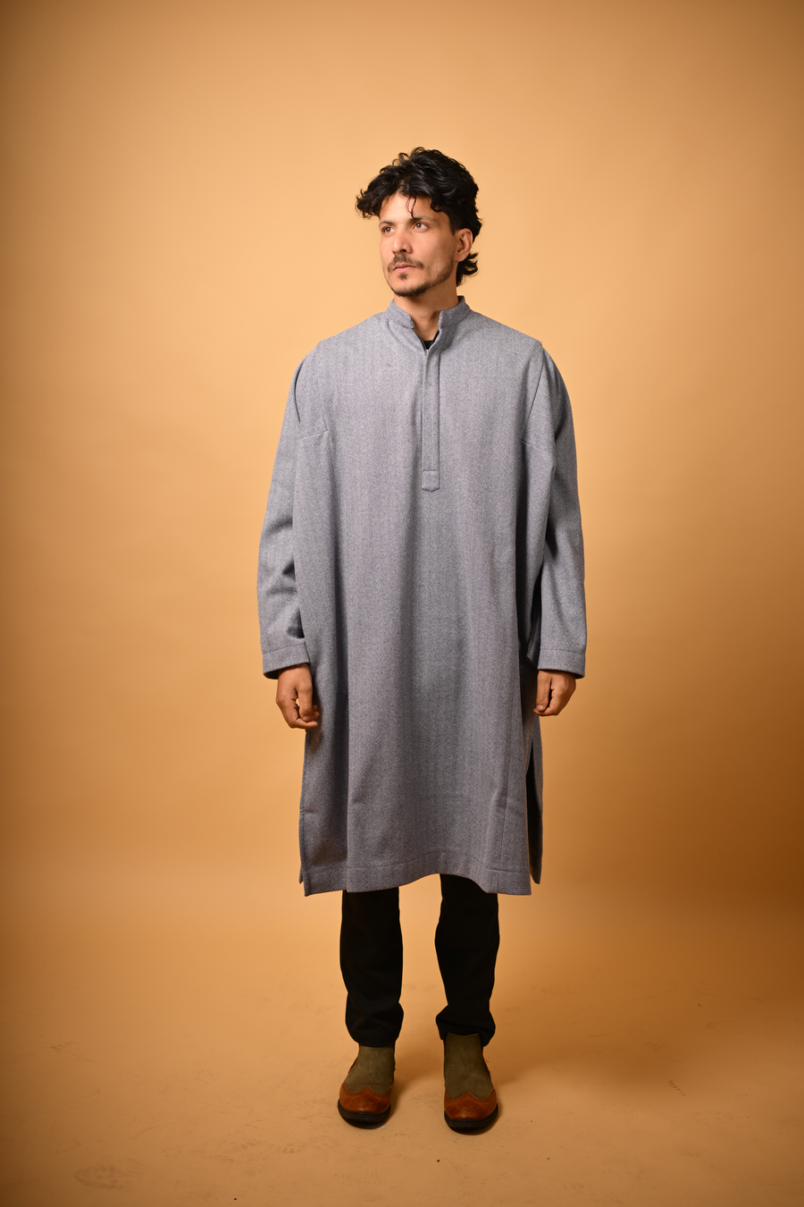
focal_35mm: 50
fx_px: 1675
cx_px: 402
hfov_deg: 27.0
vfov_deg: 39.6
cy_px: 604
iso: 125
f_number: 2.2
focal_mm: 50
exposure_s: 1/1000
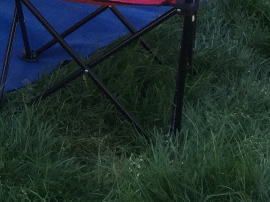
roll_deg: +0.7
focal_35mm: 153
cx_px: -250
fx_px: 1194
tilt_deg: -16.9
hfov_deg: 11.7
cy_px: -155
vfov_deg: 9.3
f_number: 2.4
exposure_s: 1/168
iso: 25
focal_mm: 3.3
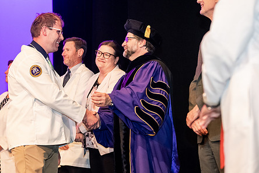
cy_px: 75
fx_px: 734
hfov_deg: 20.0
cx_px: 94
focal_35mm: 102
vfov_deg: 13.4
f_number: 3.5
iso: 3200
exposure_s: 1/200
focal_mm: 78
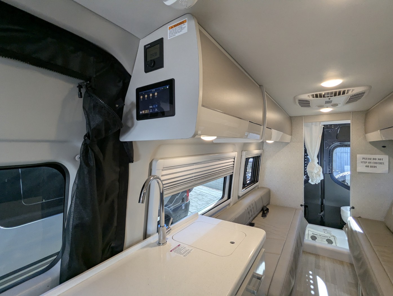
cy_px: 148
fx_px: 182
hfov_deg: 94.4
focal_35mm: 16
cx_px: 196
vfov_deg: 78.2
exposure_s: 1/264
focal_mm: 2.35
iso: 224
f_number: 2.2
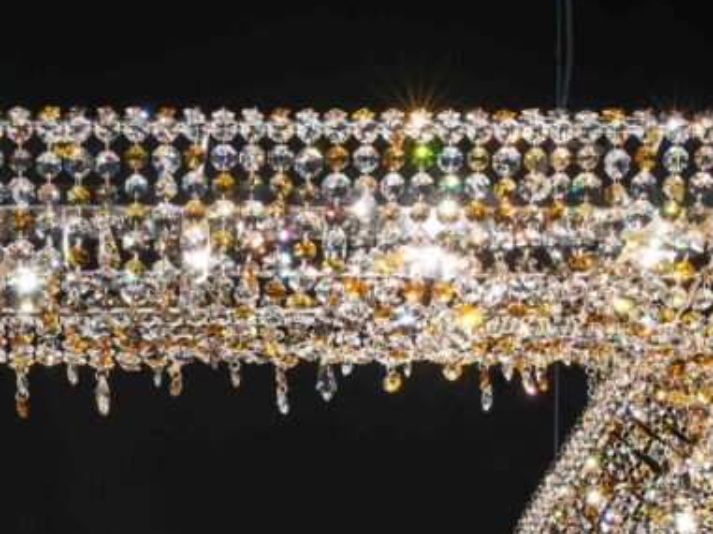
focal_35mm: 106
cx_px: 148
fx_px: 2181
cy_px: 485
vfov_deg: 13.8
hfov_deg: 18.4
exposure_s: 1/6
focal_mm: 35
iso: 100
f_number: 9
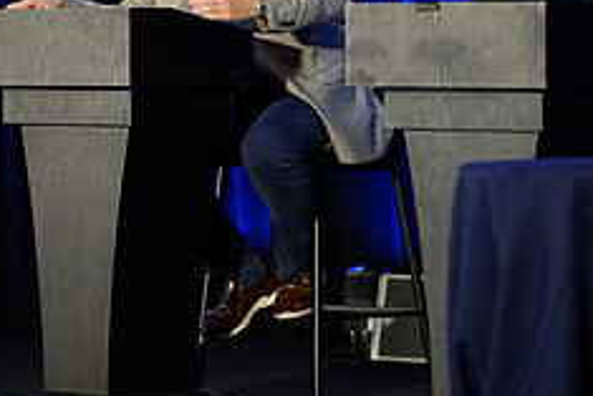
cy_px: 49
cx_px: 315
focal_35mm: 333
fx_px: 5488
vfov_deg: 4.1
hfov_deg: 6.2
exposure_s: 1/100
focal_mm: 135
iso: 400
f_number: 1.8
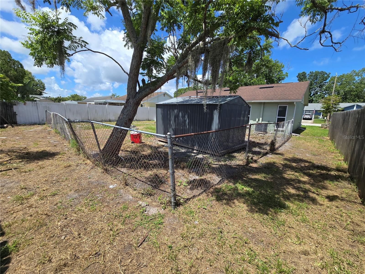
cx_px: 182
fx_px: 137
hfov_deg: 106.2
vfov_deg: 89.9
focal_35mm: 13
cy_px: 137
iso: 50
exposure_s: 1/1894
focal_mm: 2.2
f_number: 2.2
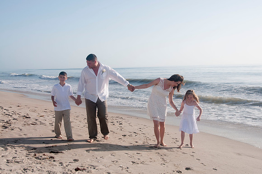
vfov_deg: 28.0
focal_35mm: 48
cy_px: 87
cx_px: 131
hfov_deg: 41.2
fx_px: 349
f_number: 10
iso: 100
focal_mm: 32
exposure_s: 1/250
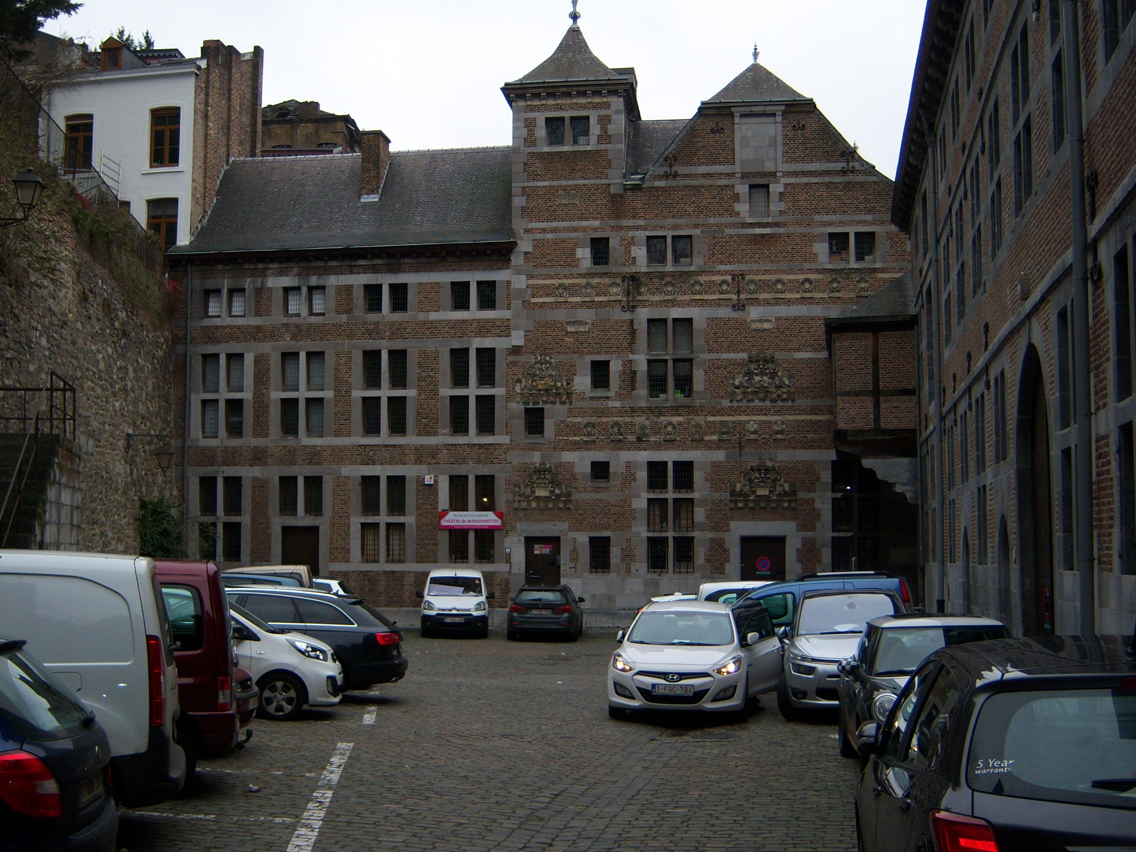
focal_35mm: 44
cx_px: 514
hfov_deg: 42.9
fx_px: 1444
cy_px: 426
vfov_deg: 32.9
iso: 80
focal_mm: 7.5
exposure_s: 1/200
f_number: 2.8
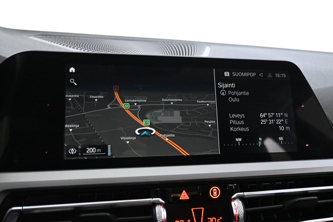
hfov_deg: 59.5
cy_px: 111
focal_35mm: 32
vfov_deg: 41.7
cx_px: 166
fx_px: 291
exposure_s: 1/40
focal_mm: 21
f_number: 4
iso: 6400
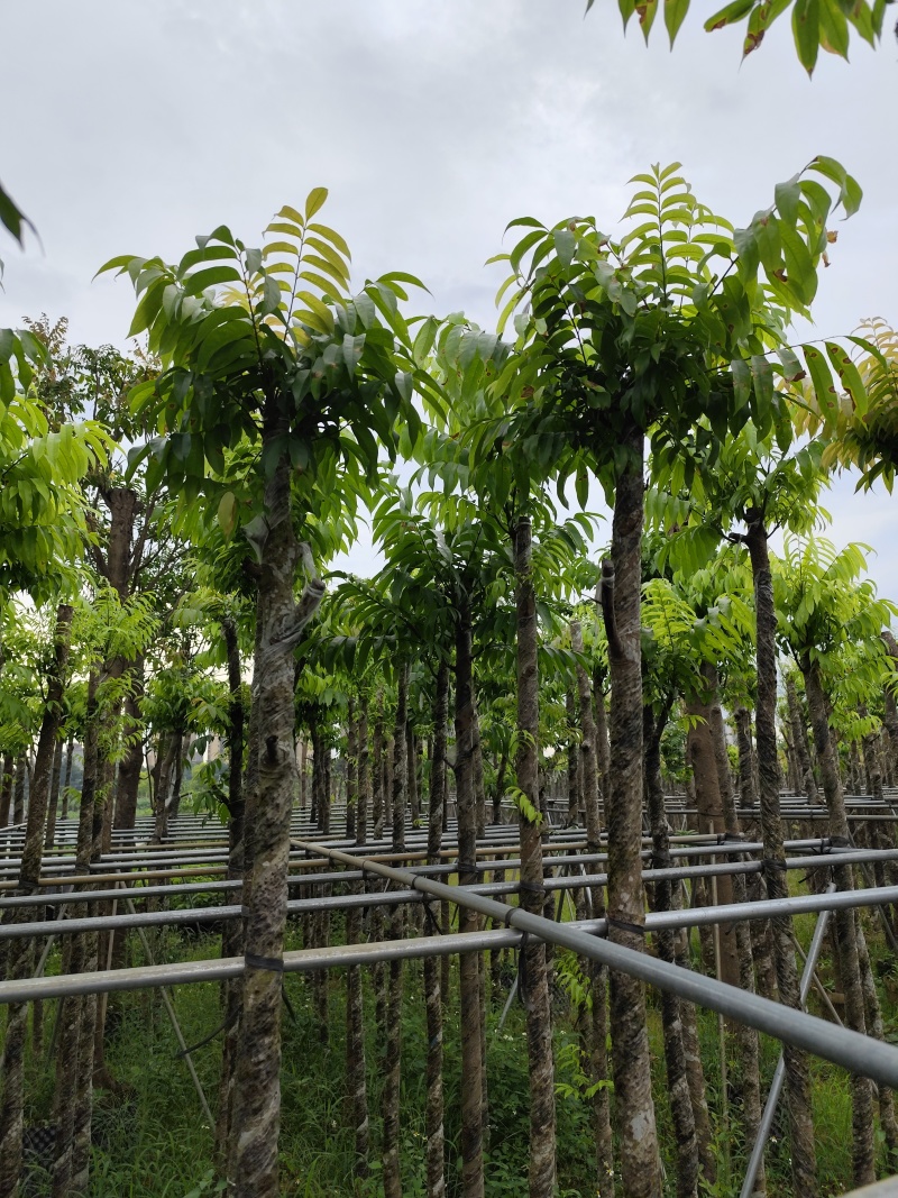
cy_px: 599
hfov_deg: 58.9
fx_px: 796
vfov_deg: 73.9
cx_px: 449
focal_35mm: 23
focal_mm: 6.19
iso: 50
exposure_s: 1/594
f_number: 1.65
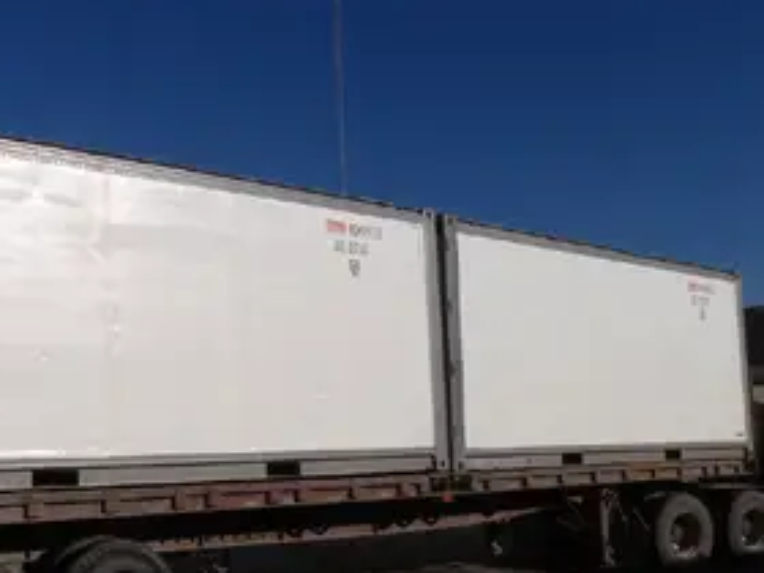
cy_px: 333
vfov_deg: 35.9
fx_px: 883
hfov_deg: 45.9
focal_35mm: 40
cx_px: 240
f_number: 5
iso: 64
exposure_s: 1/1000
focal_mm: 5
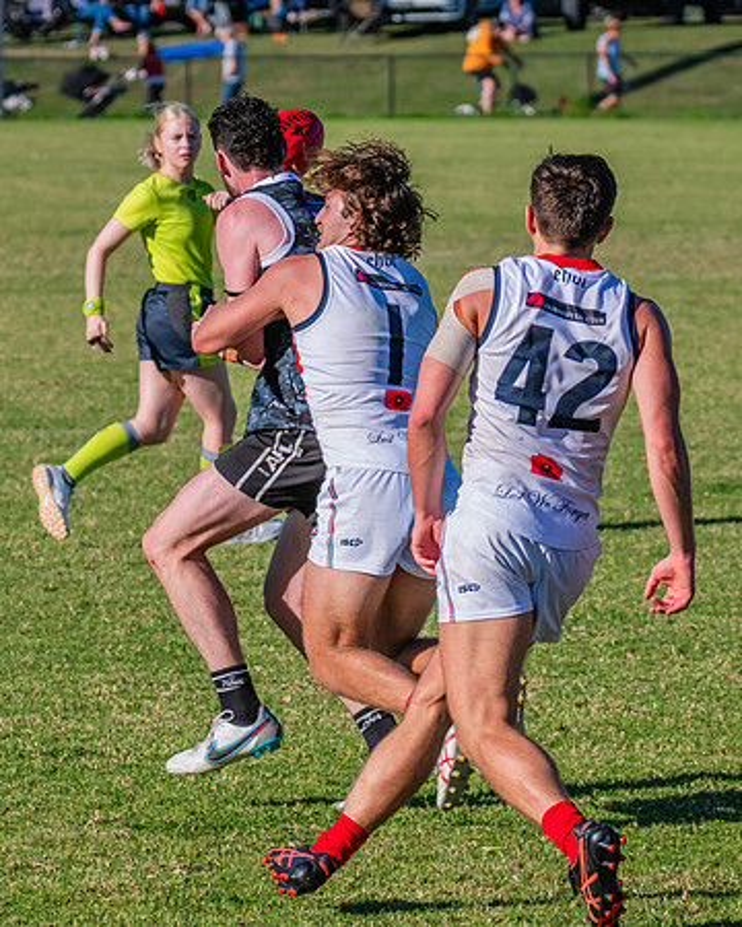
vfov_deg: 5.6
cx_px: 368
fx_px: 9454
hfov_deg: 4.5
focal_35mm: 344
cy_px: 464
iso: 800
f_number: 9
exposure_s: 1/1600
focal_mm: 240
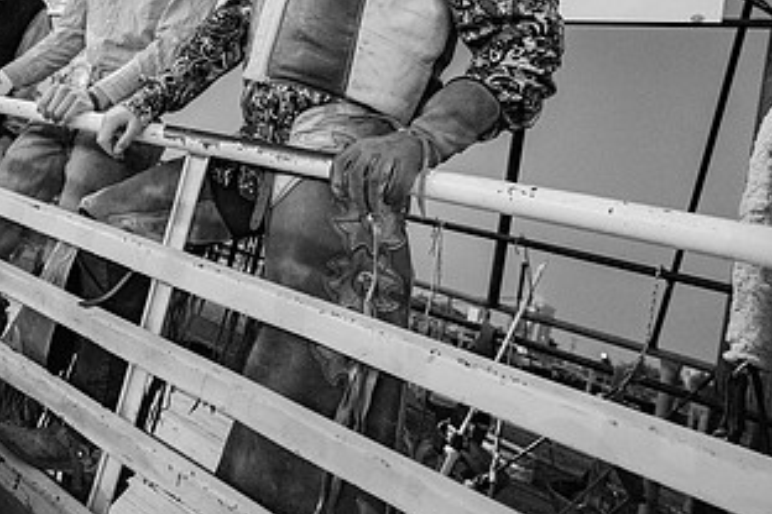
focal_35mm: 26
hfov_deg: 62.0
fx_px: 558
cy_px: 135
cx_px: 126
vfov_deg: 47.9
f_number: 4
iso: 3200
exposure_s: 1/320
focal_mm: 14
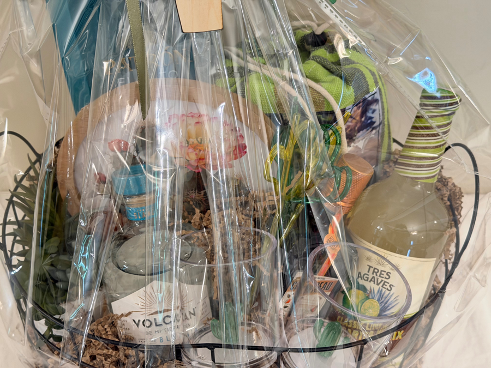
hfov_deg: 39.7
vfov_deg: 30.3
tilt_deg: -44.7
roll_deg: +0.9
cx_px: 246
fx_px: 681
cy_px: 184
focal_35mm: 48
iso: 500
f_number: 1.78
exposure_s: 1/30
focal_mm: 6.76
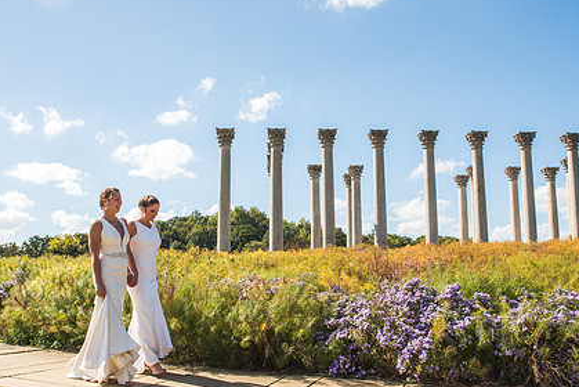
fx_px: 579
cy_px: 213
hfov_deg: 53.1
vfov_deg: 36.9
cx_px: 297
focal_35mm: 36
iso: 200
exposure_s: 1/2500
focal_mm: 24
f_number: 5.6
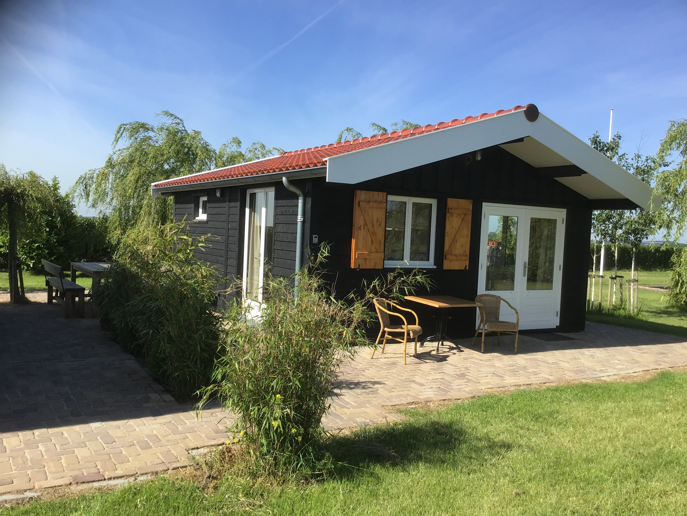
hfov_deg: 58.4
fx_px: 615
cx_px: 344
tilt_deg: -1.8
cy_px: 258
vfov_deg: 45.4
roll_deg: -1.3
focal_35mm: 31
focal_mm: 3.3
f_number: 2.4
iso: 25
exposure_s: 1/858
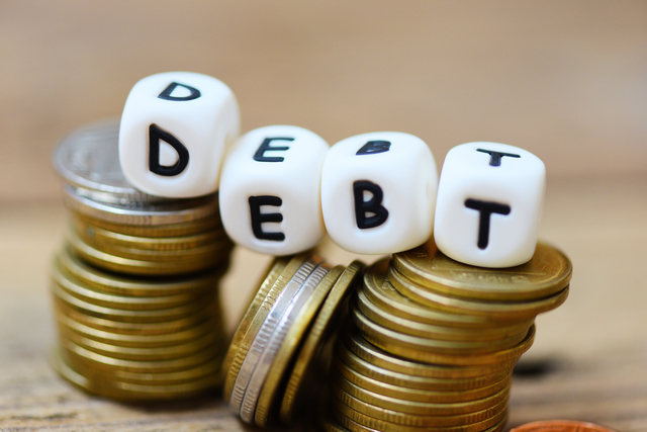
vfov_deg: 13.0
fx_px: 1887
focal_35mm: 105
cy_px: 216
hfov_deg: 19.5
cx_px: 324
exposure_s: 1/200
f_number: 4.5
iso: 400
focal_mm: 105
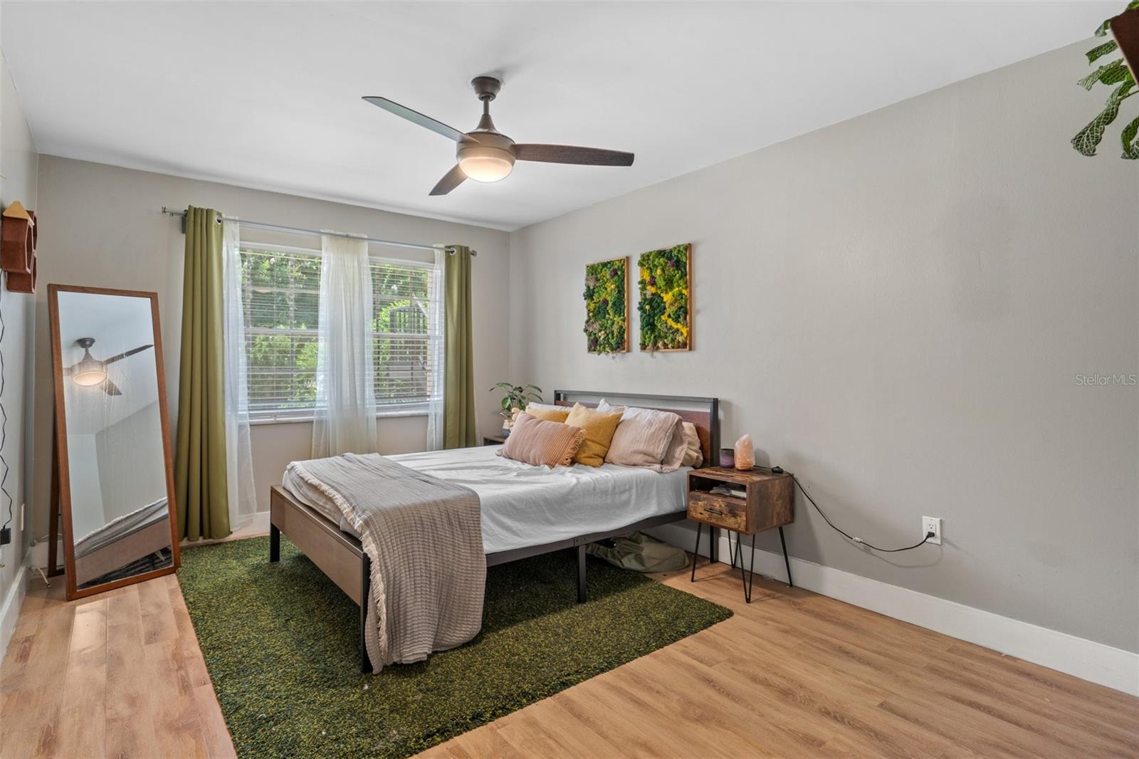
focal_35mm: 18
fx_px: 569
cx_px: 570
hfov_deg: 90.0
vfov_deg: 67.4
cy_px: 380
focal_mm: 18
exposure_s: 4
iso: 320
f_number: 8
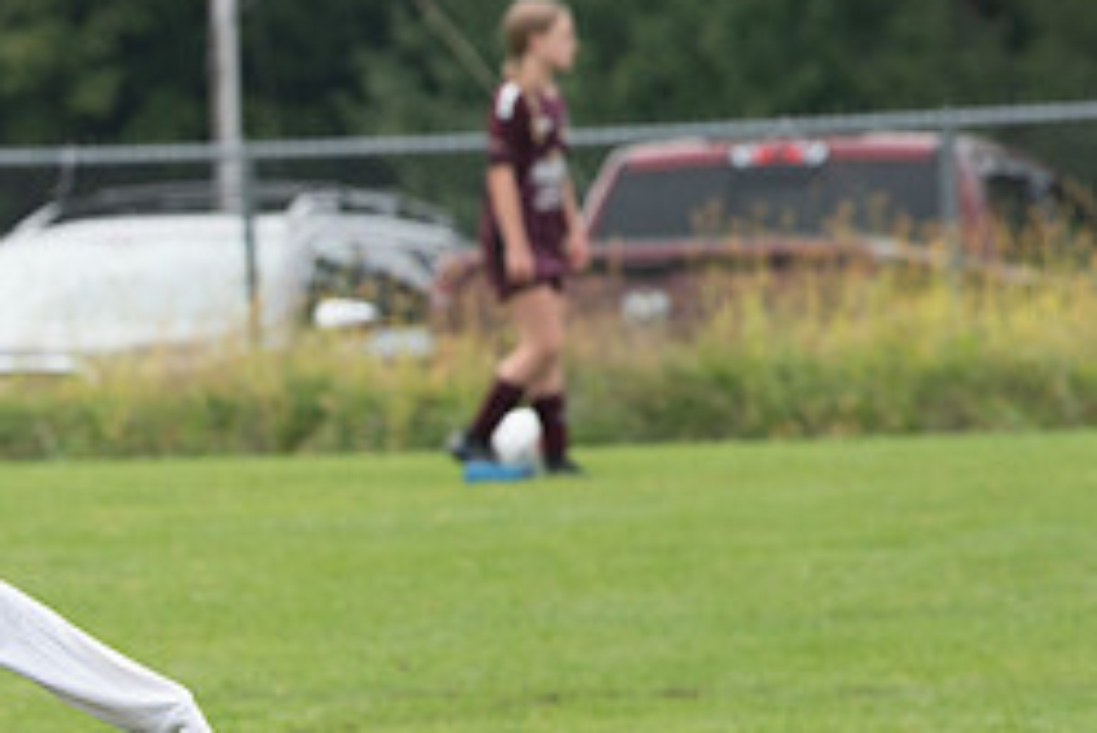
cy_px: 837
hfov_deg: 3.4
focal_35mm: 596
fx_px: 18171
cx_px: -463
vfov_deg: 2.3
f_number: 7.1
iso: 400
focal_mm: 200
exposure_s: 1/640
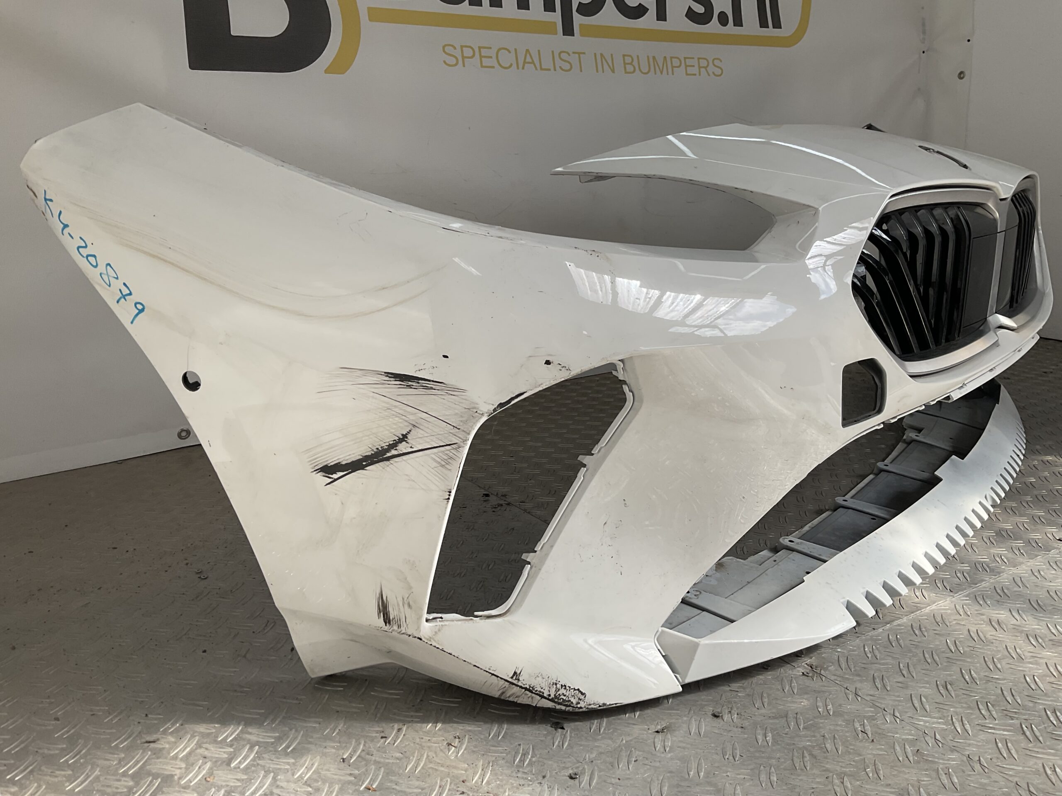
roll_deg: -0.2
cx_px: 531
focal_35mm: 29
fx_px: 890
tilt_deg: -15.5
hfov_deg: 61.7
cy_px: 398
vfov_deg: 48.2
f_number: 1.8
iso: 16
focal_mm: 3
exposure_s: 1/1195
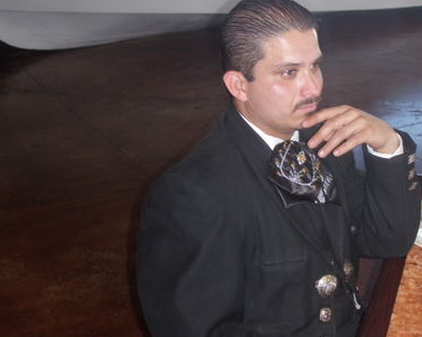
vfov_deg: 24.2
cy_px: 156
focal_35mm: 63
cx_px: 308
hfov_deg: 29.6
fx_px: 786
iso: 160
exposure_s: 1/30
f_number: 3.5
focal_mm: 6.7
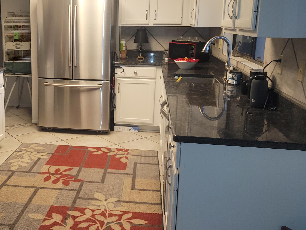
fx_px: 362
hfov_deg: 44.9
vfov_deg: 35.0
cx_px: 97
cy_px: 93
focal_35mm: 41
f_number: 1.8
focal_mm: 5.4
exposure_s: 1/24
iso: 125
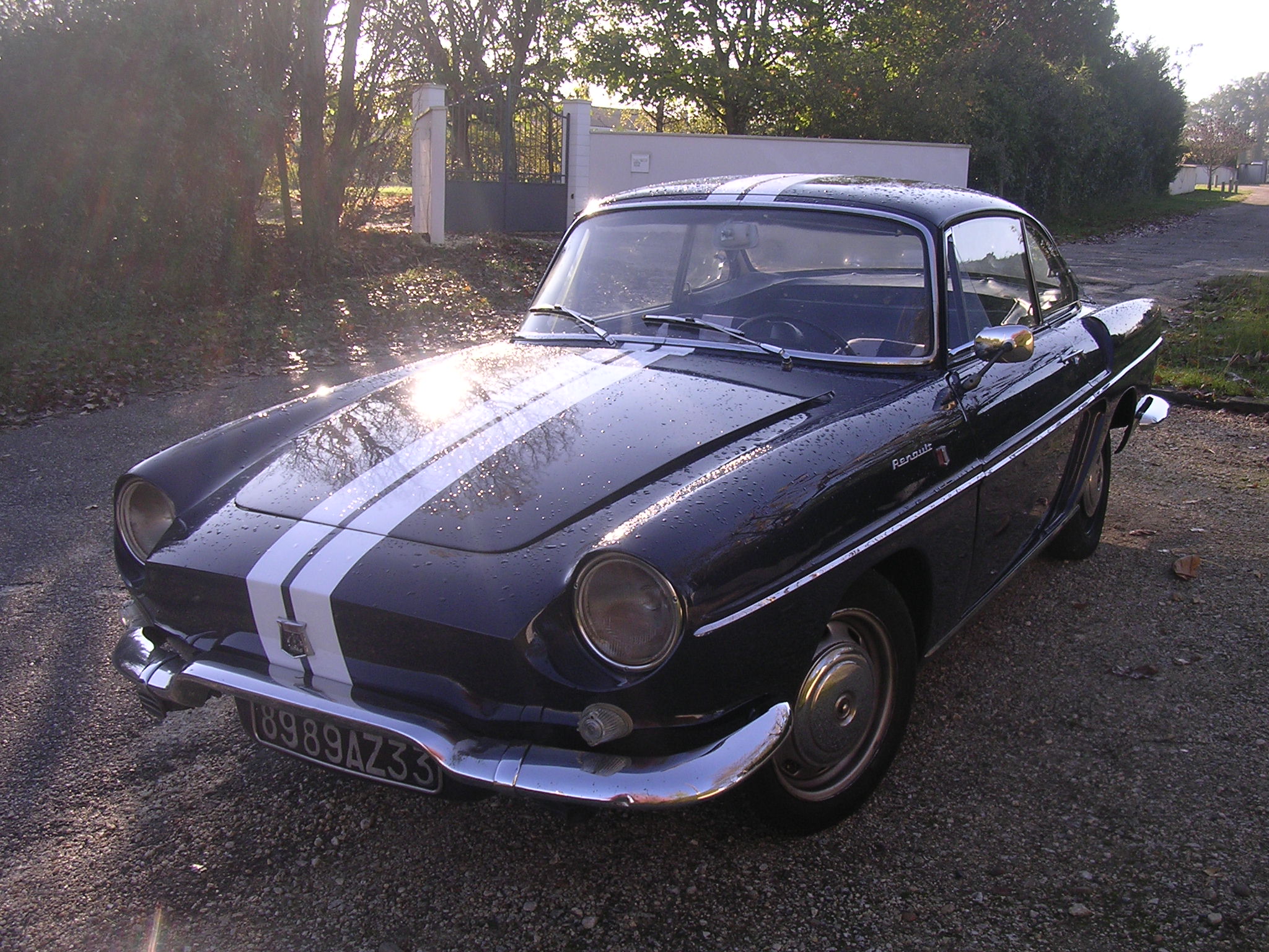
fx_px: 1393
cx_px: 634
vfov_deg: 37.7
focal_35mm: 38
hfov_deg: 49.0
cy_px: 476
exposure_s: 1/358
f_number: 2.8
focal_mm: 5.8
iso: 100
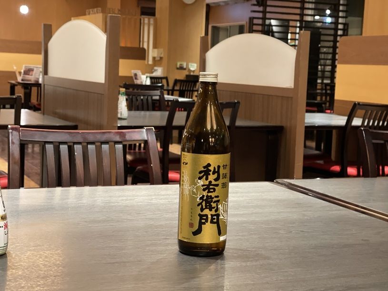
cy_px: 146
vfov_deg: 22.9
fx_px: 717
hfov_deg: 30.3
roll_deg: -2.3
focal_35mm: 64
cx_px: 194
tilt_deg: -6.6
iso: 400
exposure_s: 1/15
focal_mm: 7.5
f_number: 2.2
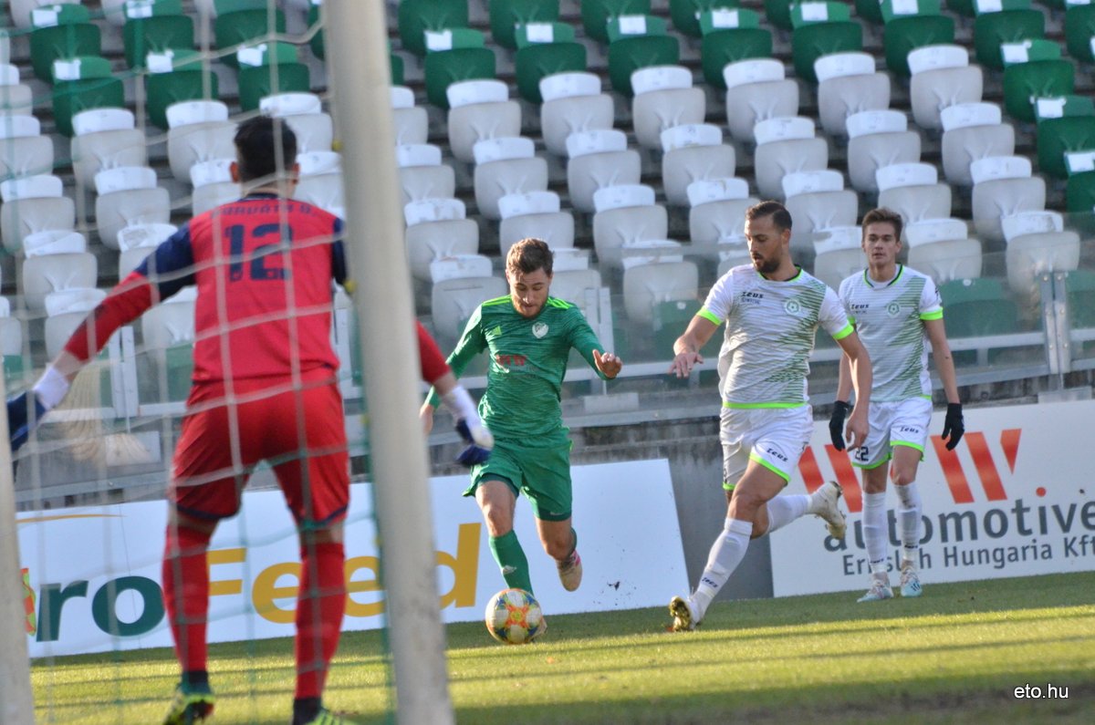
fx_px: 13660
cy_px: 362
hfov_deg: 4.6
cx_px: 548
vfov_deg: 3.0
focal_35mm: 450
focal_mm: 300
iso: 3200
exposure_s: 1/3200
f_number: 7.1
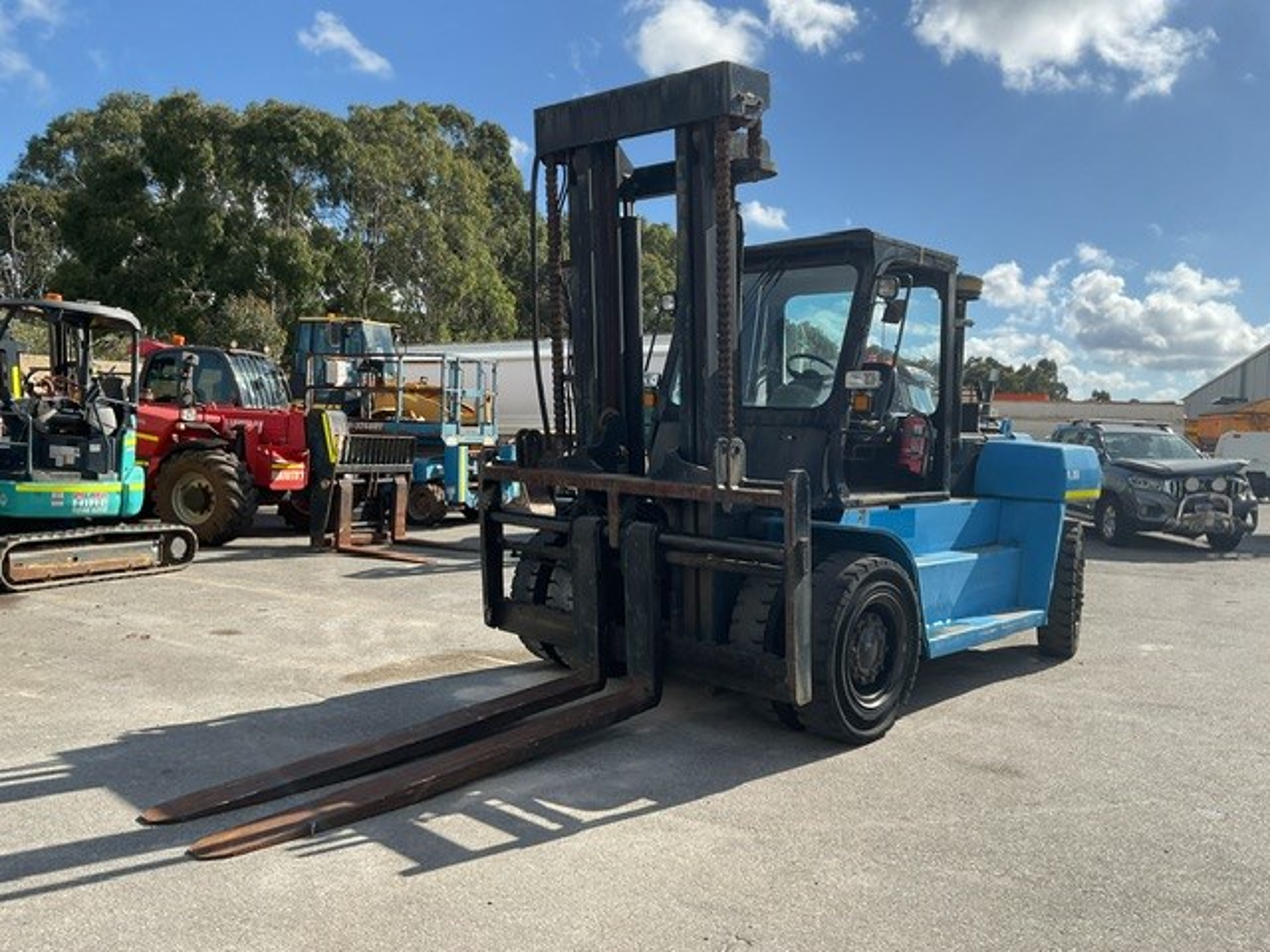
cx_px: 635
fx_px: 1064
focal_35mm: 29
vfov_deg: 48.2
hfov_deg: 61.7
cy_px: 476
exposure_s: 1/1534
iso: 16
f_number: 1.8
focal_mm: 3
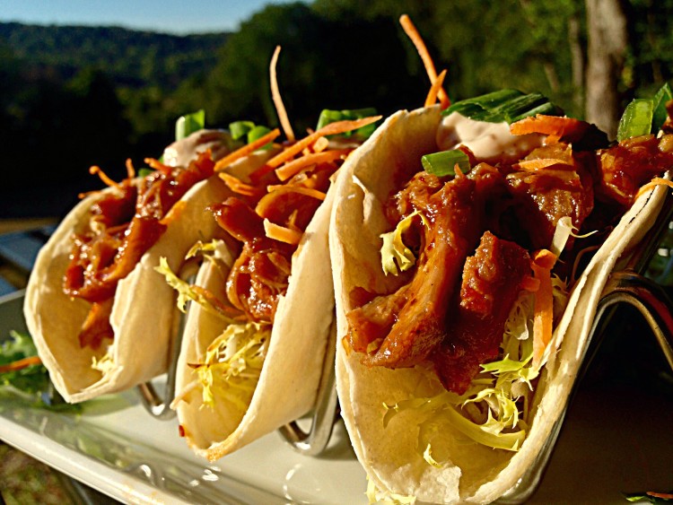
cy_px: 252
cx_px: 336
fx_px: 642
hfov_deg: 55.3
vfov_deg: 43.0
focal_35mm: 33
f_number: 2.4
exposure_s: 1/1290
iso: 50
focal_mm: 4.12
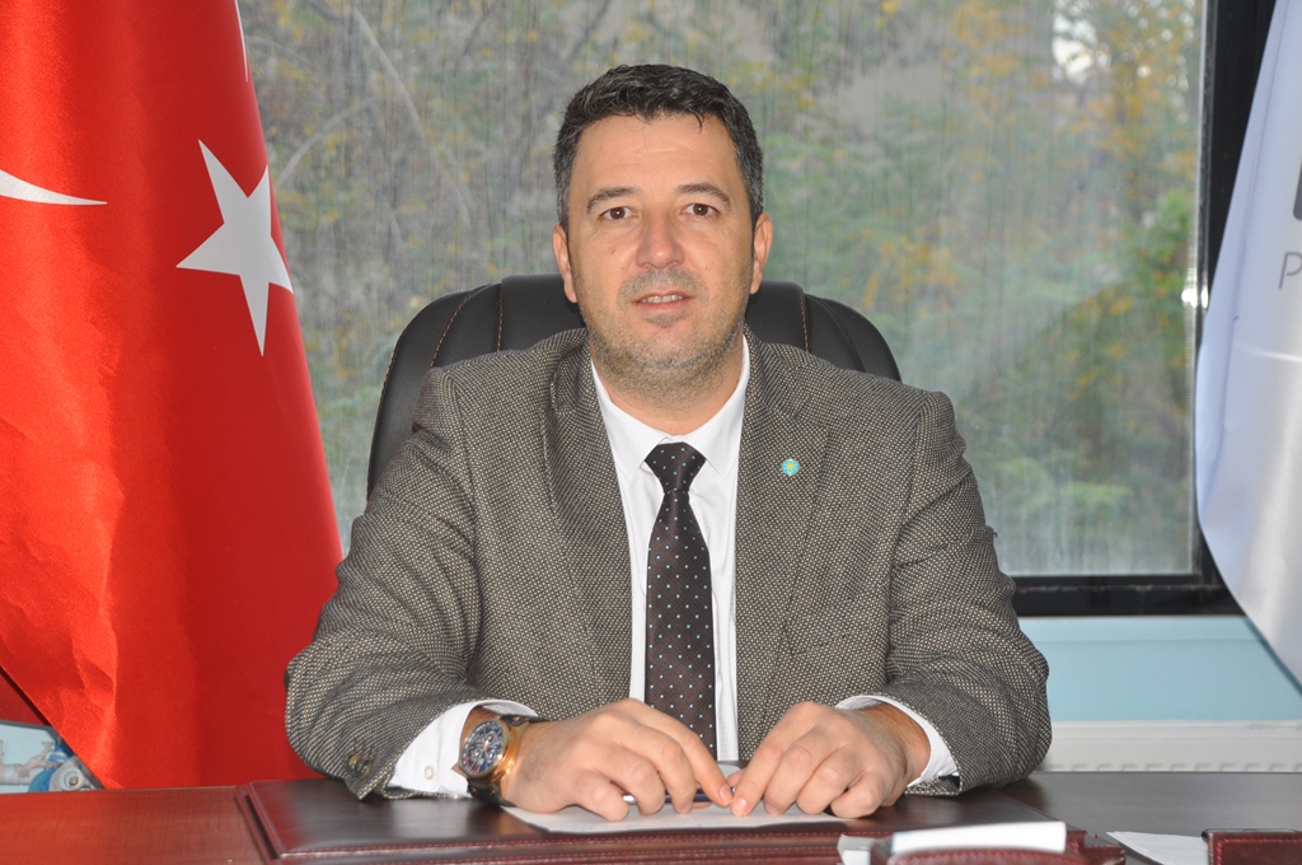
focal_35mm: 87
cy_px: 432
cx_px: 651
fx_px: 3142
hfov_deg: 23.4
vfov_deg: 15.7
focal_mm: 58
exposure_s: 1/60
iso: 320
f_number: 5
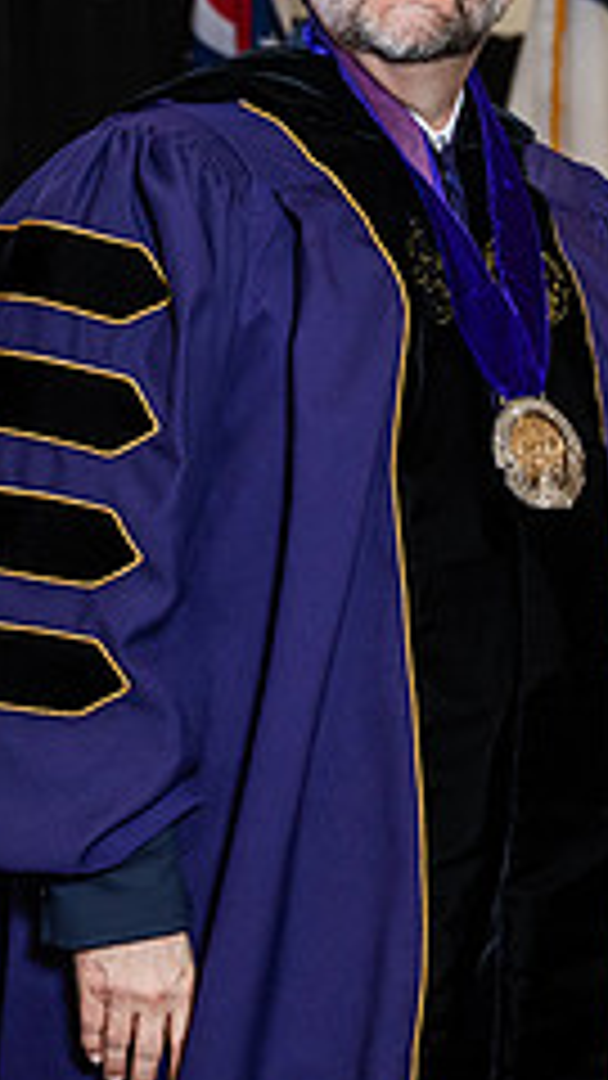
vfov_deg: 12.2
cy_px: 398
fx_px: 5073
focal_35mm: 177
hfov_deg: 6.8
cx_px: 635
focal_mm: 70
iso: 1250
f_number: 4.5
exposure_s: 1/200
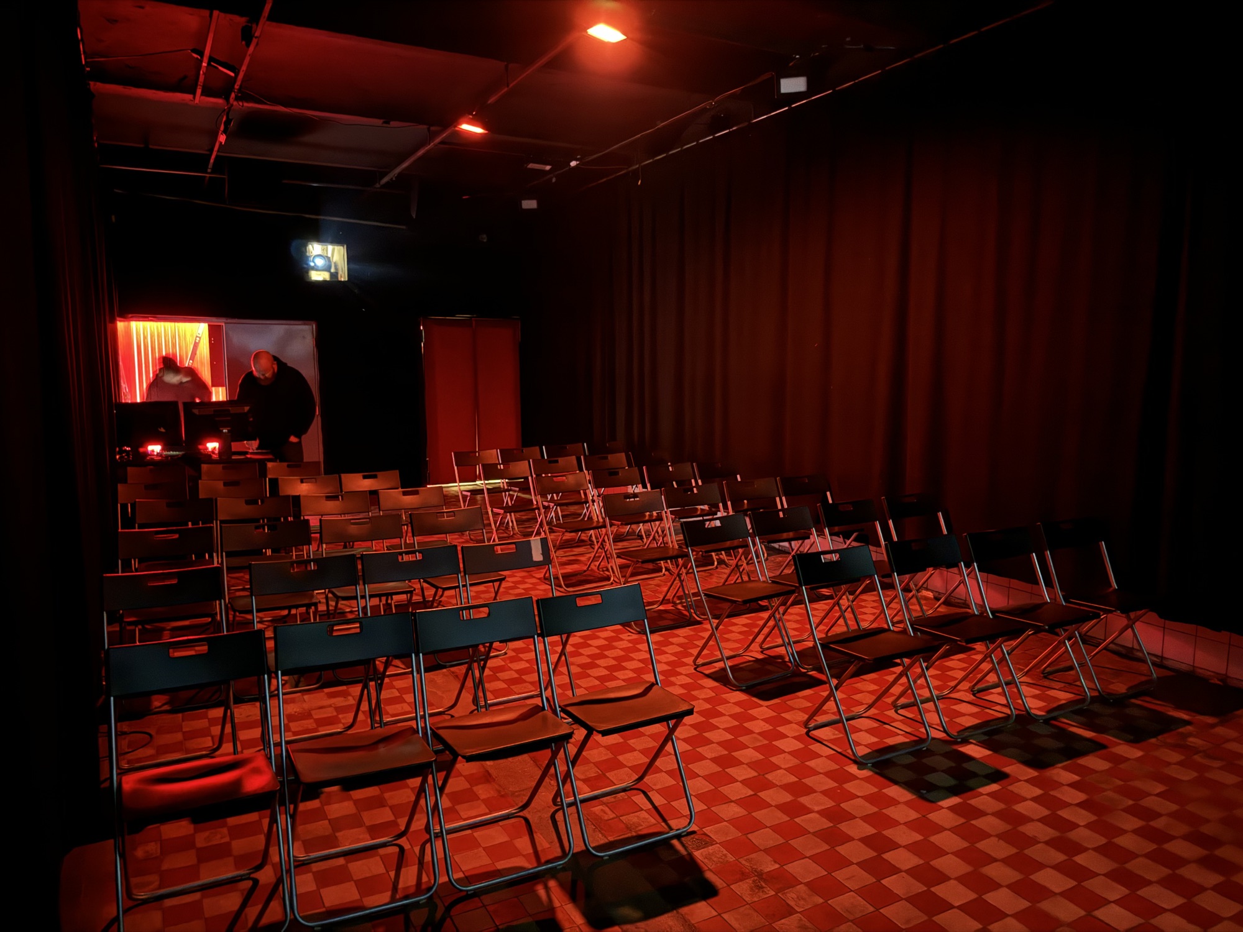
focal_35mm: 24
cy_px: 466
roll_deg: +0.3
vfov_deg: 56.8
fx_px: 862
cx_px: 622
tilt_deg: -6.9
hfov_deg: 71.6
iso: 6400
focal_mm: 6.76
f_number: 1.78
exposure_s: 1/2
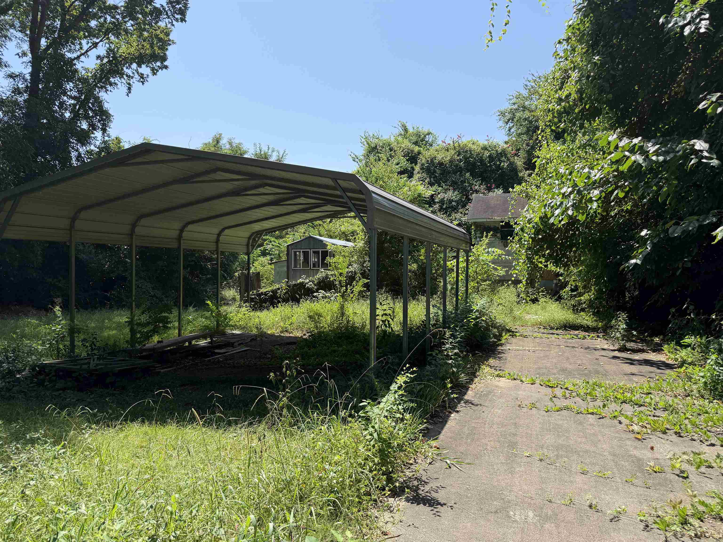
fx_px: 501
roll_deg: -0.6
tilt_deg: +0.5
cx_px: 362
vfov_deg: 56.8
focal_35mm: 24
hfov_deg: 71.6
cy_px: 271
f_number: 1.78
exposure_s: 1/2801
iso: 80
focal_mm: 6.76
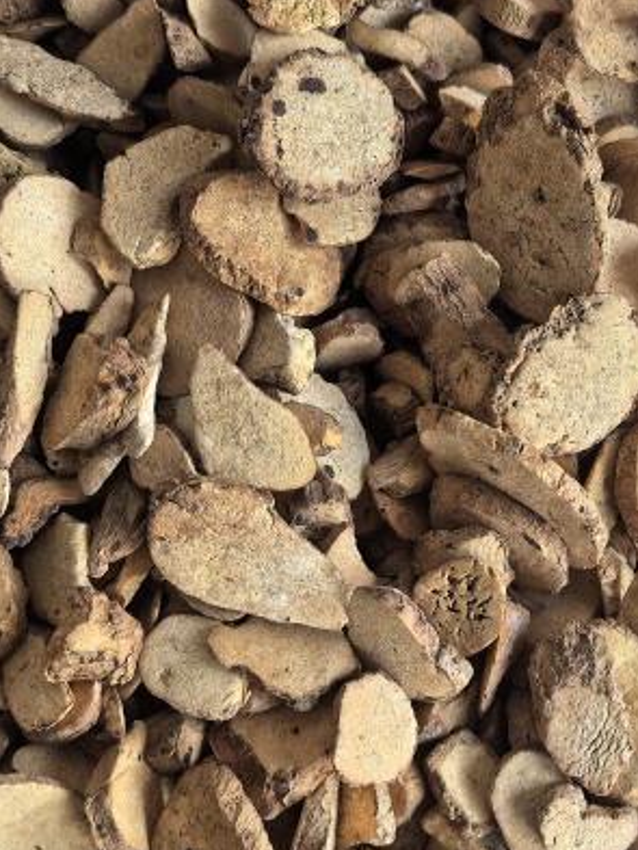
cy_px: 539
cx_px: 342
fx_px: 1351
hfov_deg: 26.6
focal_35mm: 55
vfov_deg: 34.7
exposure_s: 1/100
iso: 200
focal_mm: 5.75
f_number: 2
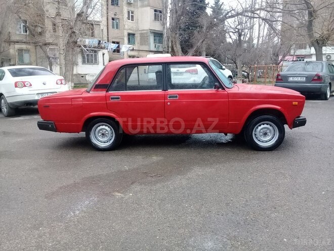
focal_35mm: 31
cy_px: 126
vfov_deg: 45.4
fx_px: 299
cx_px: 167
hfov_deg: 58.4
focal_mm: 3.3
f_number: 2.2
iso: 80
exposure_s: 1/100
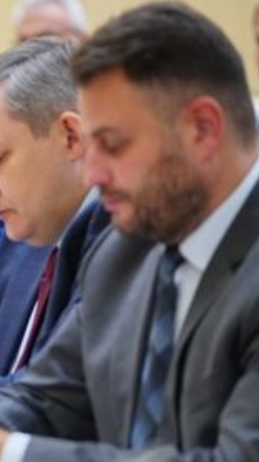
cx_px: -195
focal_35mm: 361
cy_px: 234
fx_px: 4416
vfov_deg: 6.0
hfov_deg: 3.3
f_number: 2.8
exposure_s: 1/400
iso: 2000
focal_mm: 137
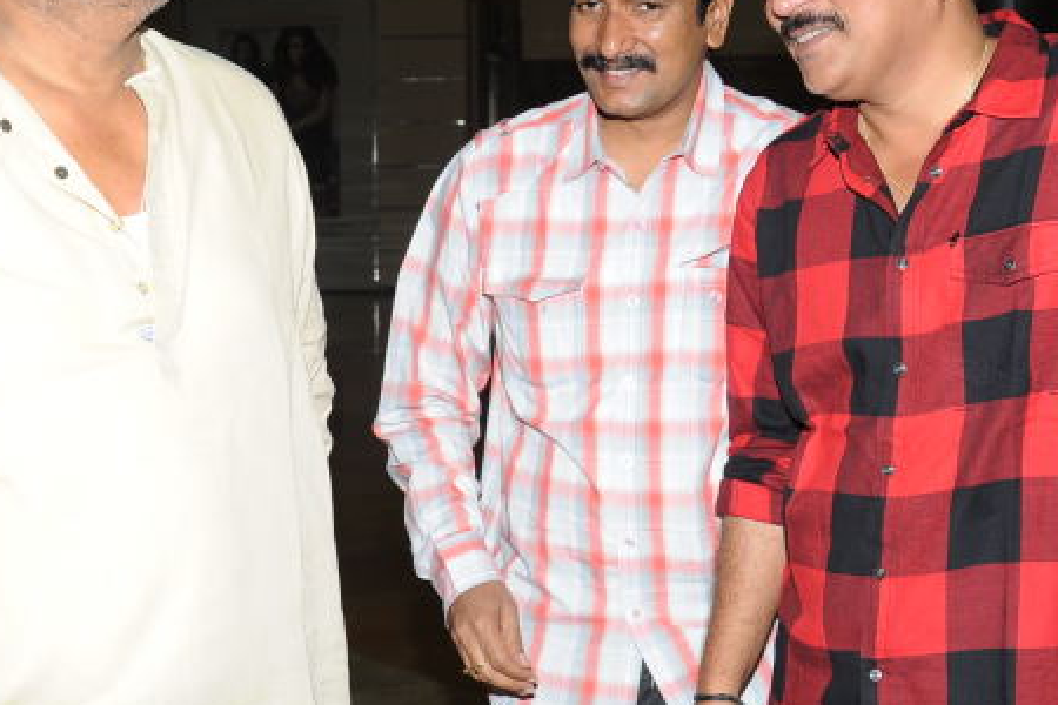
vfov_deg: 20.6
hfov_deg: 30.3
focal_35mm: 66
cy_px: 336
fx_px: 1940
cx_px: 343
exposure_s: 1/125
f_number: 6.3
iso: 320
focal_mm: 29
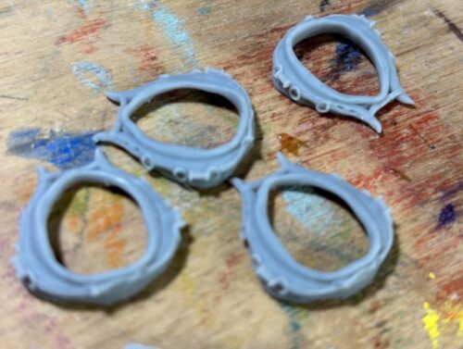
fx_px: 348
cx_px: 232
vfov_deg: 53.2
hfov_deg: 67.2
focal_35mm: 26
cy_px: 174
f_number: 1.6
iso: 50
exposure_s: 1/100
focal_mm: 5.96
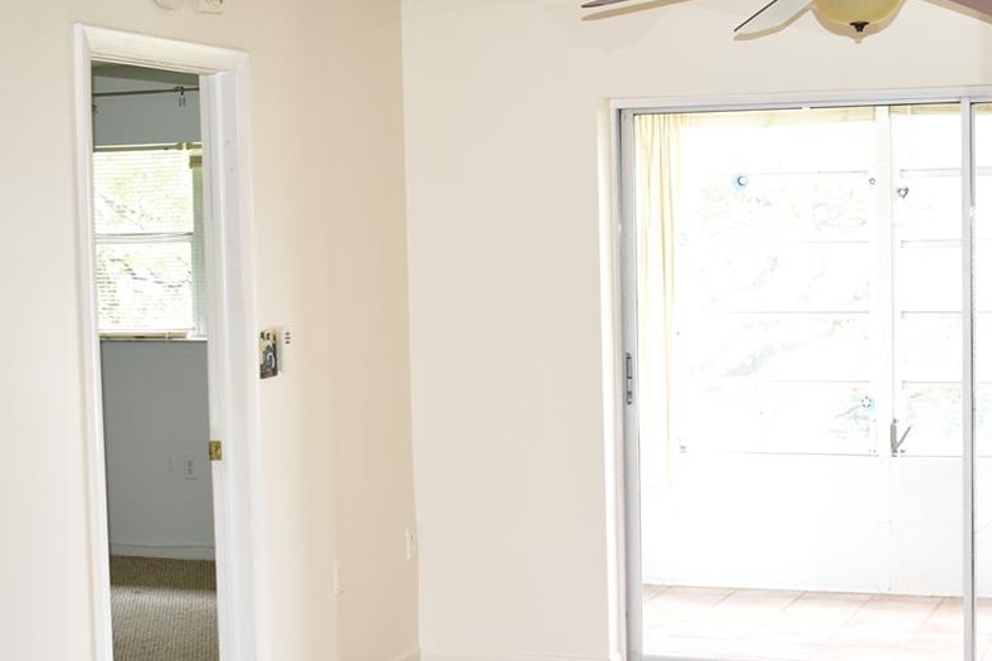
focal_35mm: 67
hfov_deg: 30.0
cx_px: 566
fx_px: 1846
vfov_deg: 20.3
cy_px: 385
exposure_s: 1/60
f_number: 4.5
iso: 560
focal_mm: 22
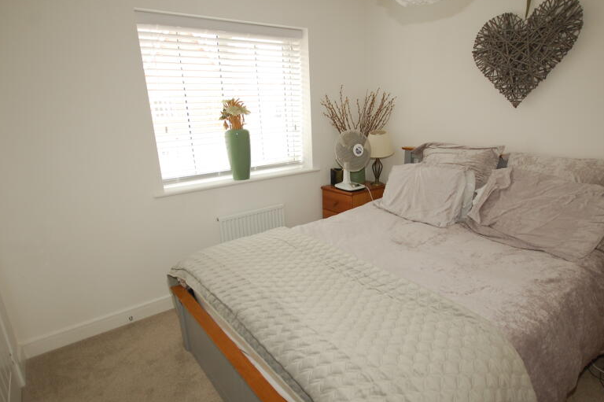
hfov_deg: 84.0
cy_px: 218
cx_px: 308
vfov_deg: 61.8
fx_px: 335
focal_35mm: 20
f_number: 4
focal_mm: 10
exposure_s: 1/60
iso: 400
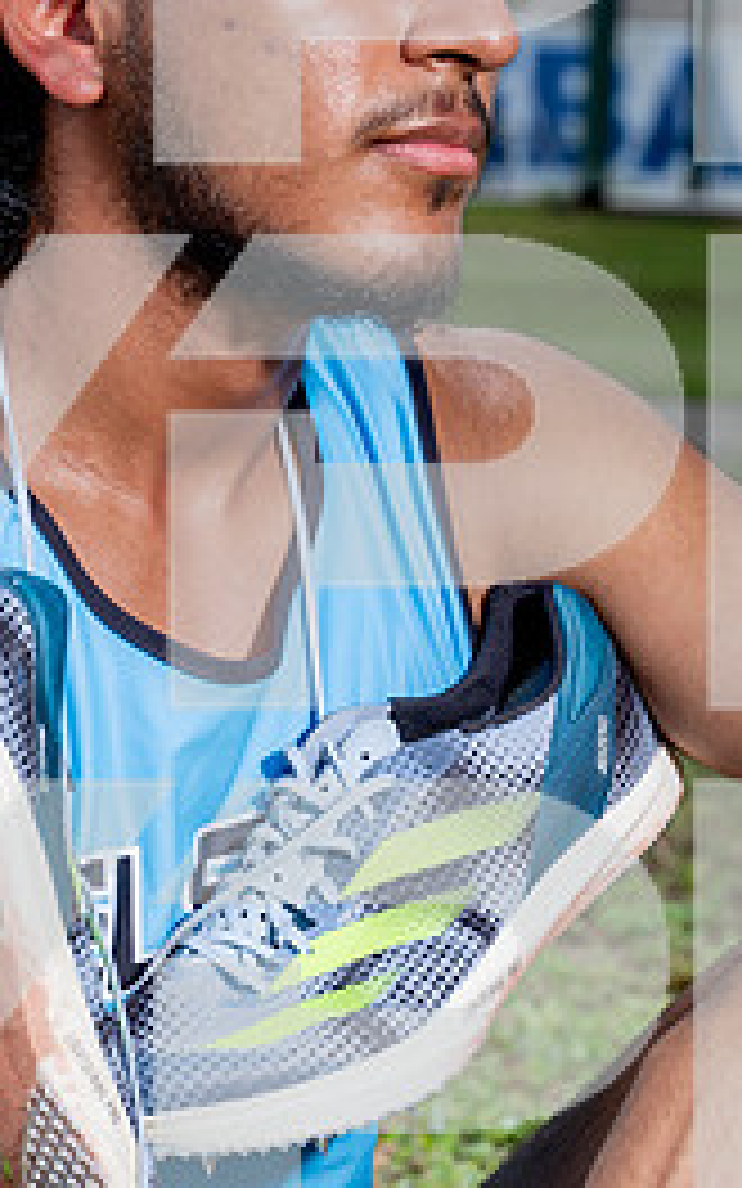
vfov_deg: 13.8
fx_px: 4918
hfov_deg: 8.6
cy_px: 475
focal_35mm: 152
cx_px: 81
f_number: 5.6
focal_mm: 60
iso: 100
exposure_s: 1/250
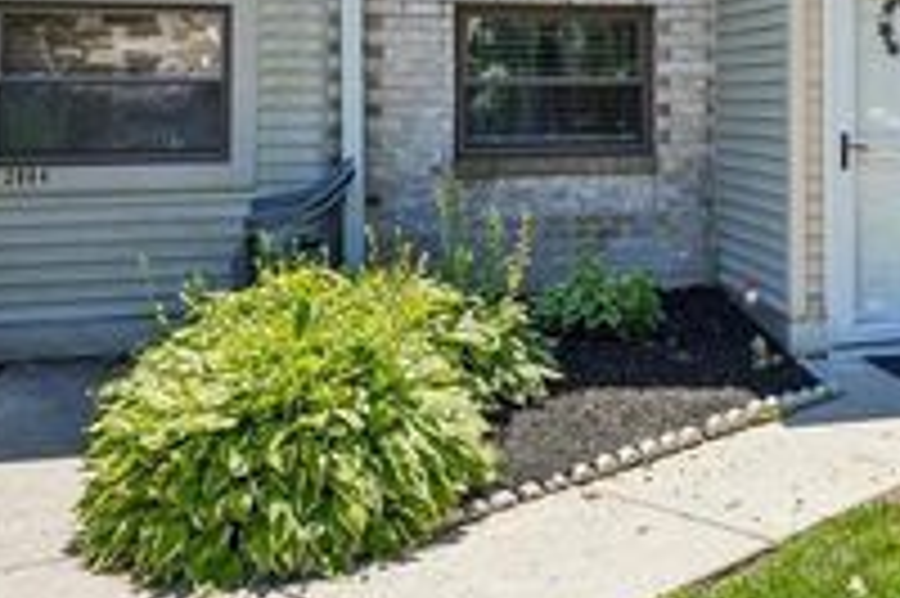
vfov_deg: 25.8
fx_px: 1249
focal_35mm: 50
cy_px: 29
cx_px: 806
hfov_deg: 37.1
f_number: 5.6
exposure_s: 1/1000
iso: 500
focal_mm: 20
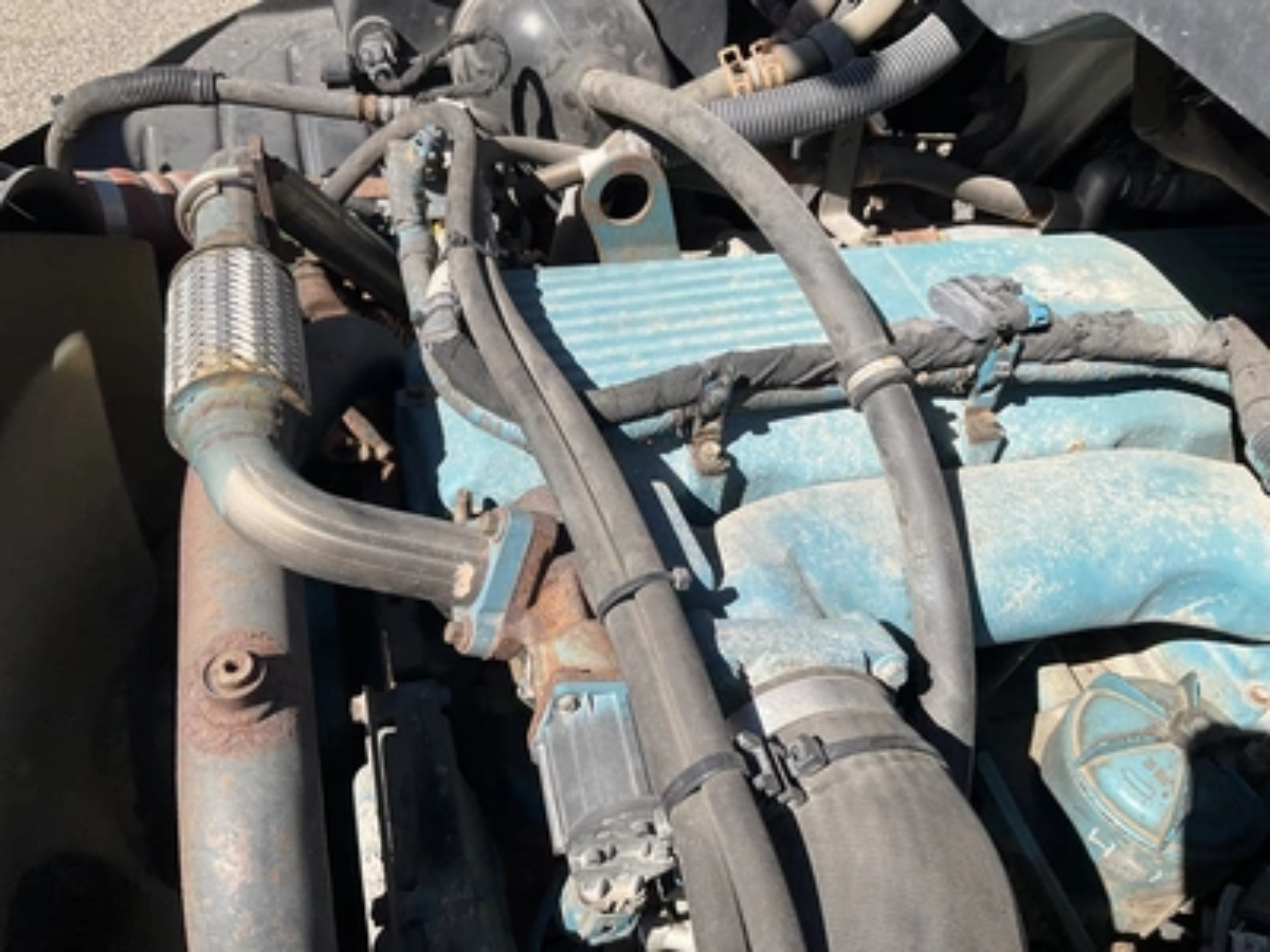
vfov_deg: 48.2
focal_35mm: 29
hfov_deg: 61.7
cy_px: 476
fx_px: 1064
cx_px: 635
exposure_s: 1/1098
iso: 25
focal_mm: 3
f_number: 1.8
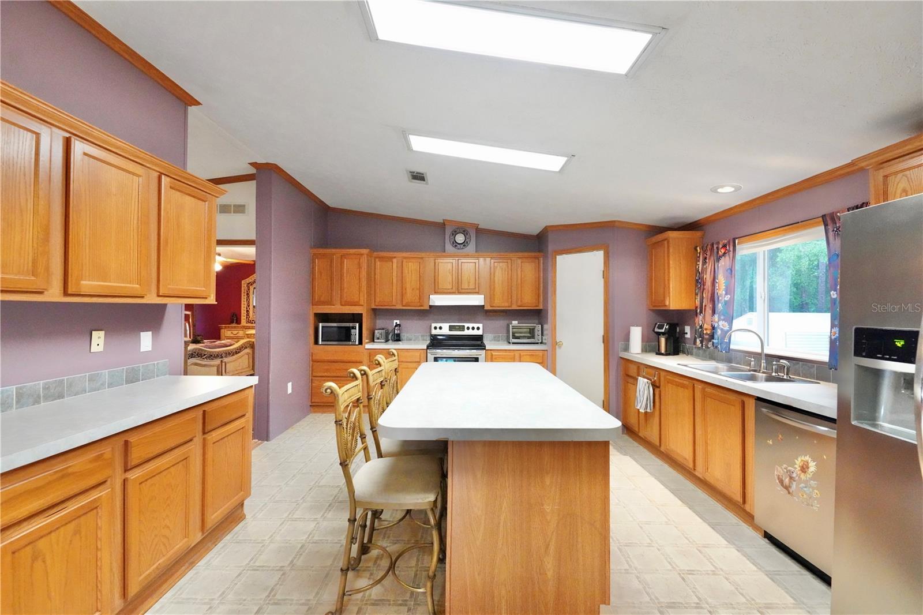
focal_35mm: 14
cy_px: 308
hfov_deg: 104.3
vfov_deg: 81.2
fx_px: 359
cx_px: 462
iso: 12800
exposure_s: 1/250
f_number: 4.5
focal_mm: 14
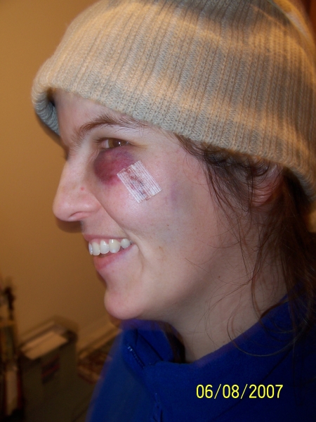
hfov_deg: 37.7
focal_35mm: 38
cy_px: 211
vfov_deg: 49.0
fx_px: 463
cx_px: 158
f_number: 2.8
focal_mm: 6.3
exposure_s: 1/2
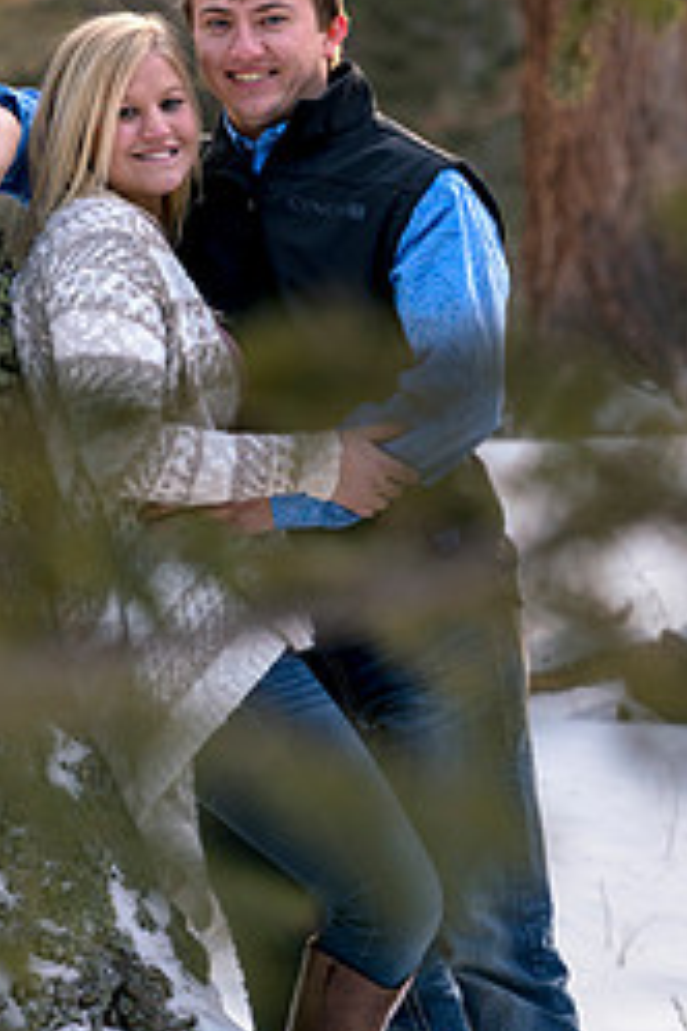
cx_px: 319
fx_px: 5696
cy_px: 634
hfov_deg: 6.9
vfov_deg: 10.3
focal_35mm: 199
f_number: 4
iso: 250
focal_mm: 110
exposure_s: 1/125
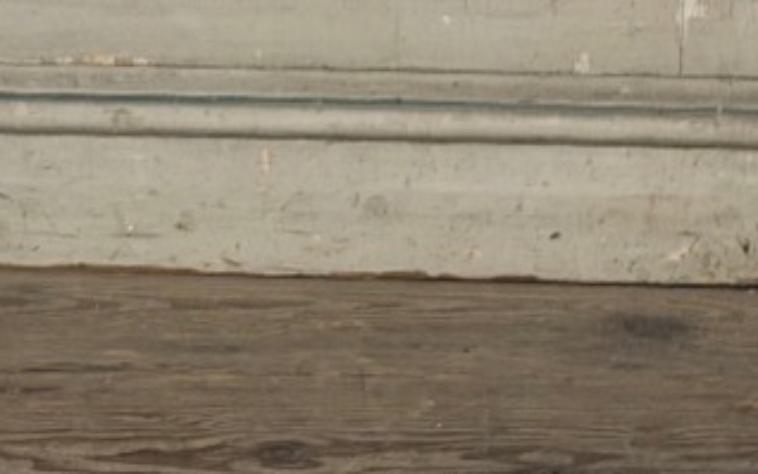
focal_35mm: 185
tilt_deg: -13.9
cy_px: -331
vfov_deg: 6.9
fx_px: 3823
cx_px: 142
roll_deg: +1.4
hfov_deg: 11.3
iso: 160
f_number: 1.78
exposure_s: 1/50
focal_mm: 6.76
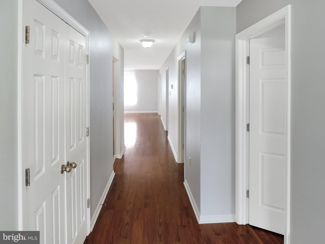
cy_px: 122
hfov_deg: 71.6
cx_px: 162
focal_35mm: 24
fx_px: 225
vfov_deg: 56.8
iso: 100
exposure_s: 1/30
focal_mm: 4.3
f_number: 3
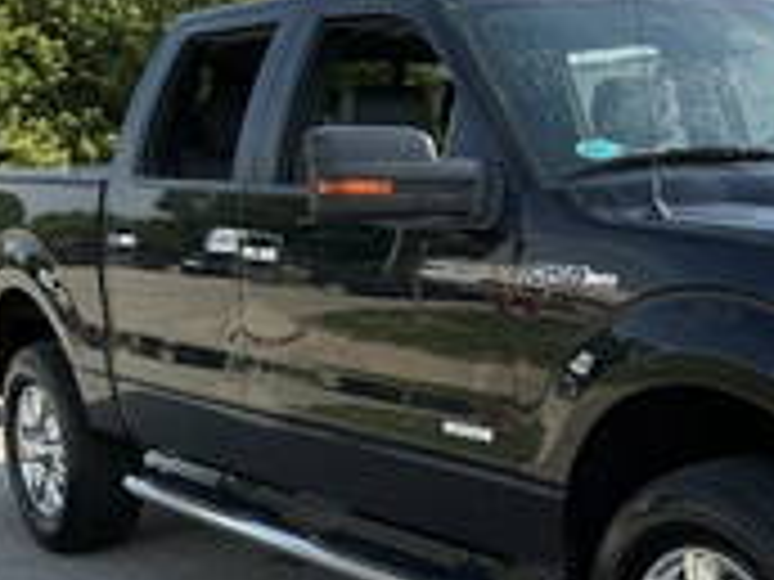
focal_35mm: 65
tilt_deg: -6.3
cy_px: 364
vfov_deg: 22.5
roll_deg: +1.5
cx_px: 720
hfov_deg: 28.5
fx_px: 1453
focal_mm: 3
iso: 25
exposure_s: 1/1675
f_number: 1.8
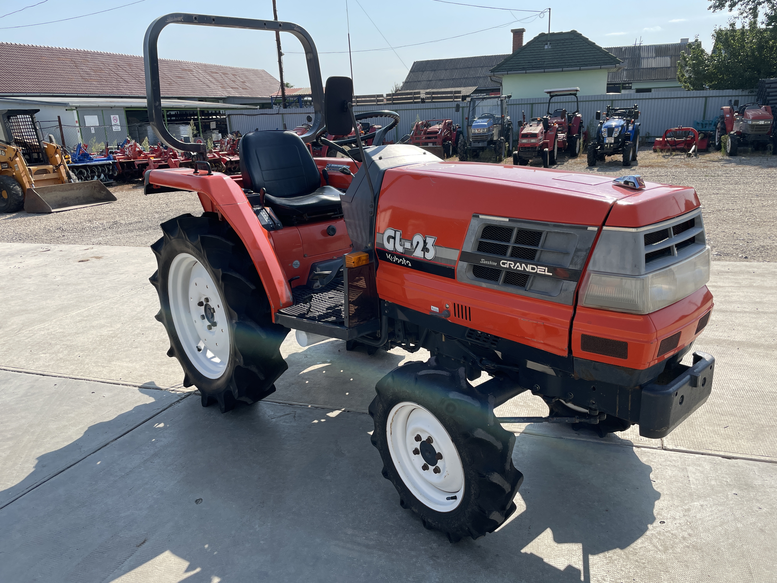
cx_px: 388
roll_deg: +1.8
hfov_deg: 67.3
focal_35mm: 26
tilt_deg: -17.4
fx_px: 584
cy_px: 292
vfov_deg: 53.1
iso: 32
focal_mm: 4.2
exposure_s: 1/2564
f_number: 1.6
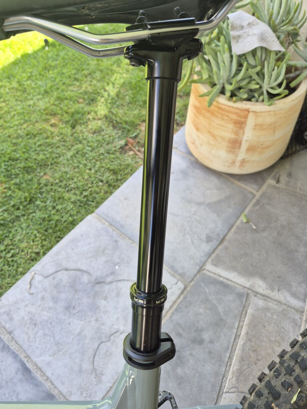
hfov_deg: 58.9
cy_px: 204
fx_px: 272
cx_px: 154
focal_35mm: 23
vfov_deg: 73.9
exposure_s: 1/180
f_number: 1.8
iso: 64
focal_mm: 5.4
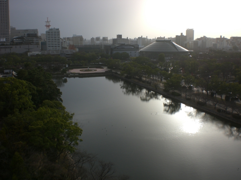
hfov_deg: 49.0
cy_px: 90
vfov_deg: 37.7
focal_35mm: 38
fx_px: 265
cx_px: 120
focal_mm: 6.3
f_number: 4.4
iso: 50
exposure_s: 1/500
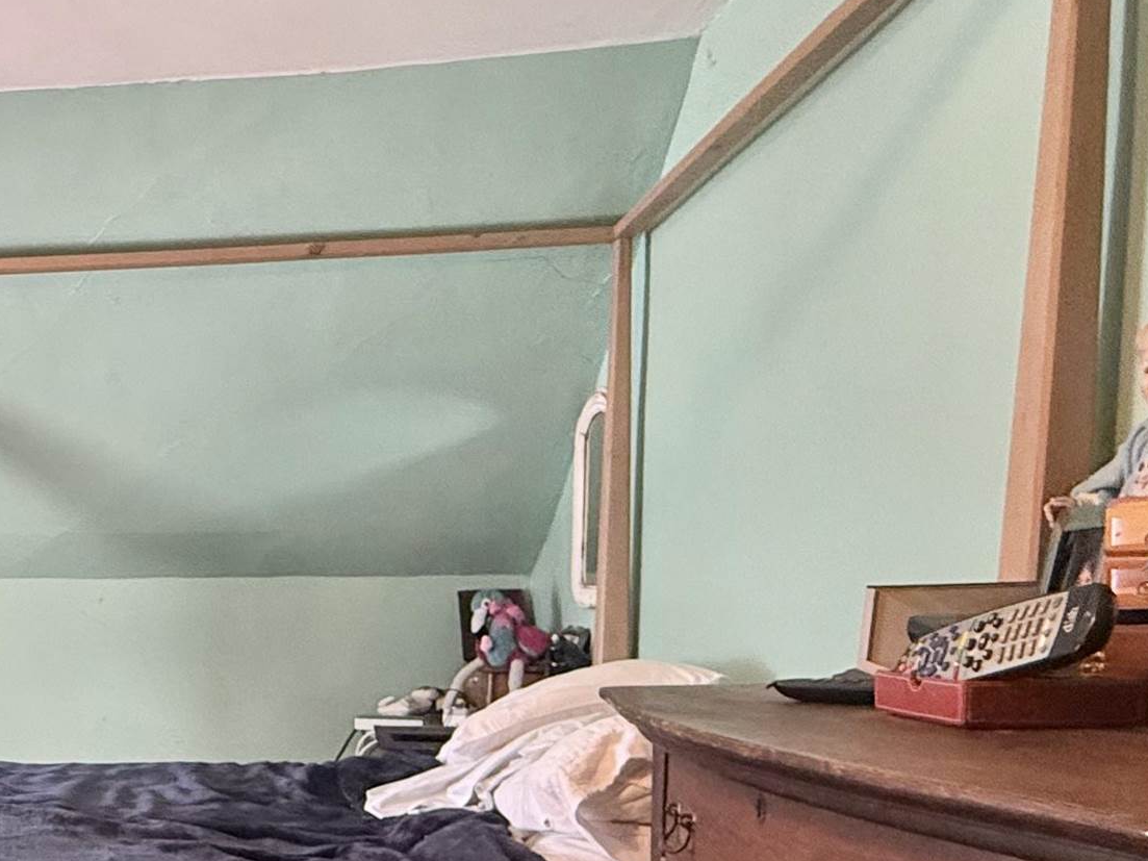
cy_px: 737
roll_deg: +0.9
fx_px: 1293
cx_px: 79
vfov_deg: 35.1
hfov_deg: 43.1
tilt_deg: -5.6
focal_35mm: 39
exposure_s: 1/60
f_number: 2.2
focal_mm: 2.22
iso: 400
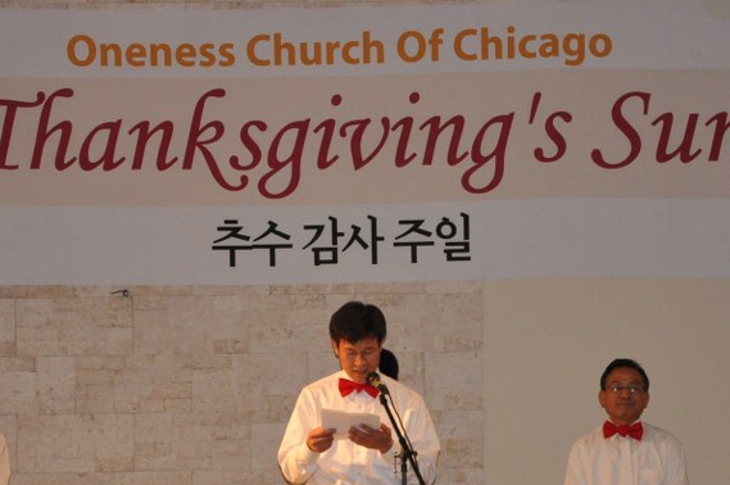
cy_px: 375
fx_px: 3828
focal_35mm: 189
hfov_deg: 10.9
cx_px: 390
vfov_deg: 7.2
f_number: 5.3
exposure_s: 1/60
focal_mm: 70
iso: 1600
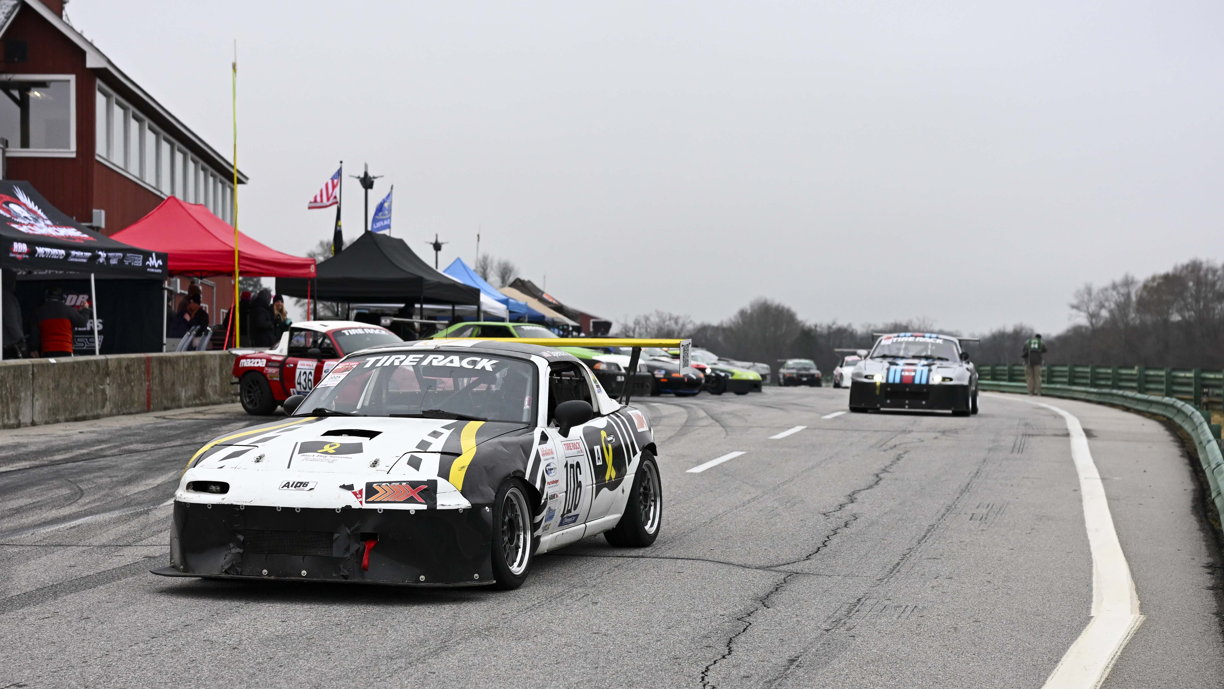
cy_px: 408
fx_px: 2369
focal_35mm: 73
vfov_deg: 16.5
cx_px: 609
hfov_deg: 29.0
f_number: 3.5
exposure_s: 1/1600
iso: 640
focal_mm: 46
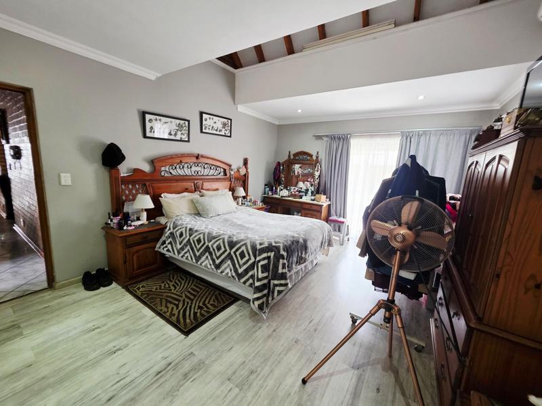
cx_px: 271
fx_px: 204
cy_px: 203
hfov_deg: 106.2
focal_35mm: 13
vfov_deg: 89.9
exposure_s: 1/50.3
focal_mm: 2.2
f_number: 1.9
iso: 160
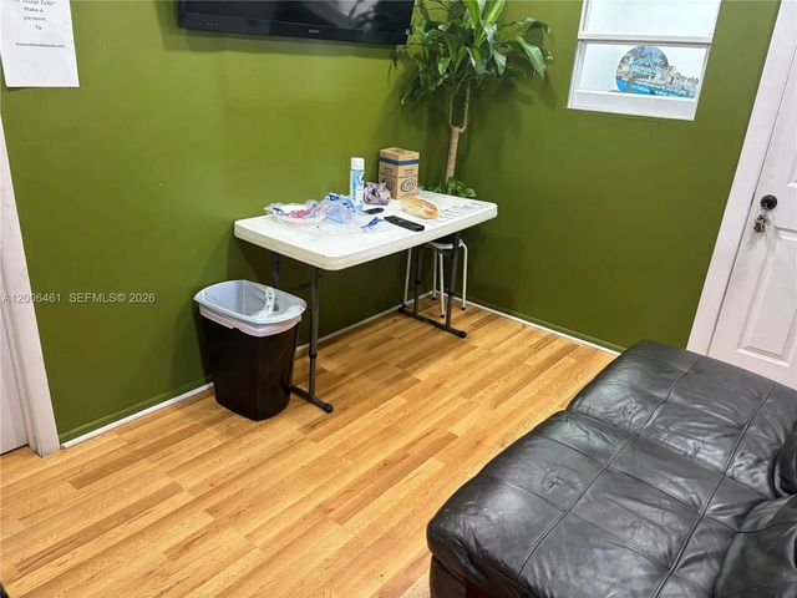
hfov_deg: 67.3
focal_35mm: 26
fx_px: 599
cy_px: 299
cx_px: 398
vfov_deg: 53.1
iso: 160
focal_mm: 5.96
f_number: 1.6
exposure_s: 1/60
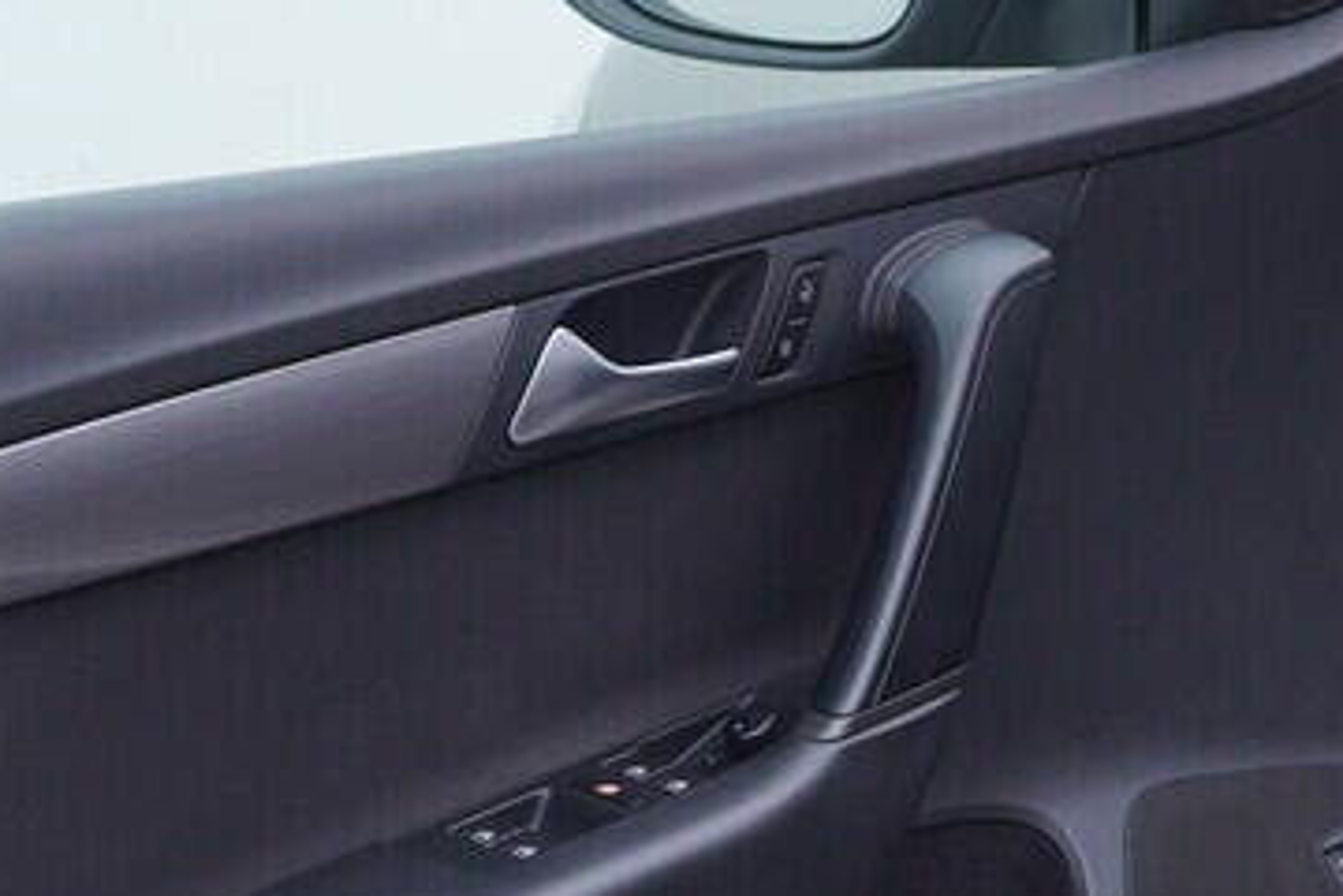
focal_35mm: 144
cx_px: 1474
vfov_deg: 9.5
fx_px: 5372
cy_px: 620
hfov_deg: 13.9
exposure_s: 1/60
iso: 125
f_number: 3.5
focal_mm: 24
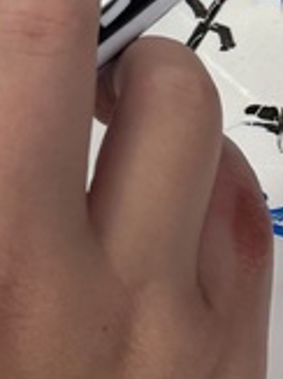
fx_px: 1648
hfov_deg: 9.4
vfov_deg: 12.8
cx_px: 492
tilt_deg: -51.9
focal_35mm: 151
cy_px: -60
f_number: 1.78
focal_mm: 6.76
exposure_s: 1/120
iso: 125
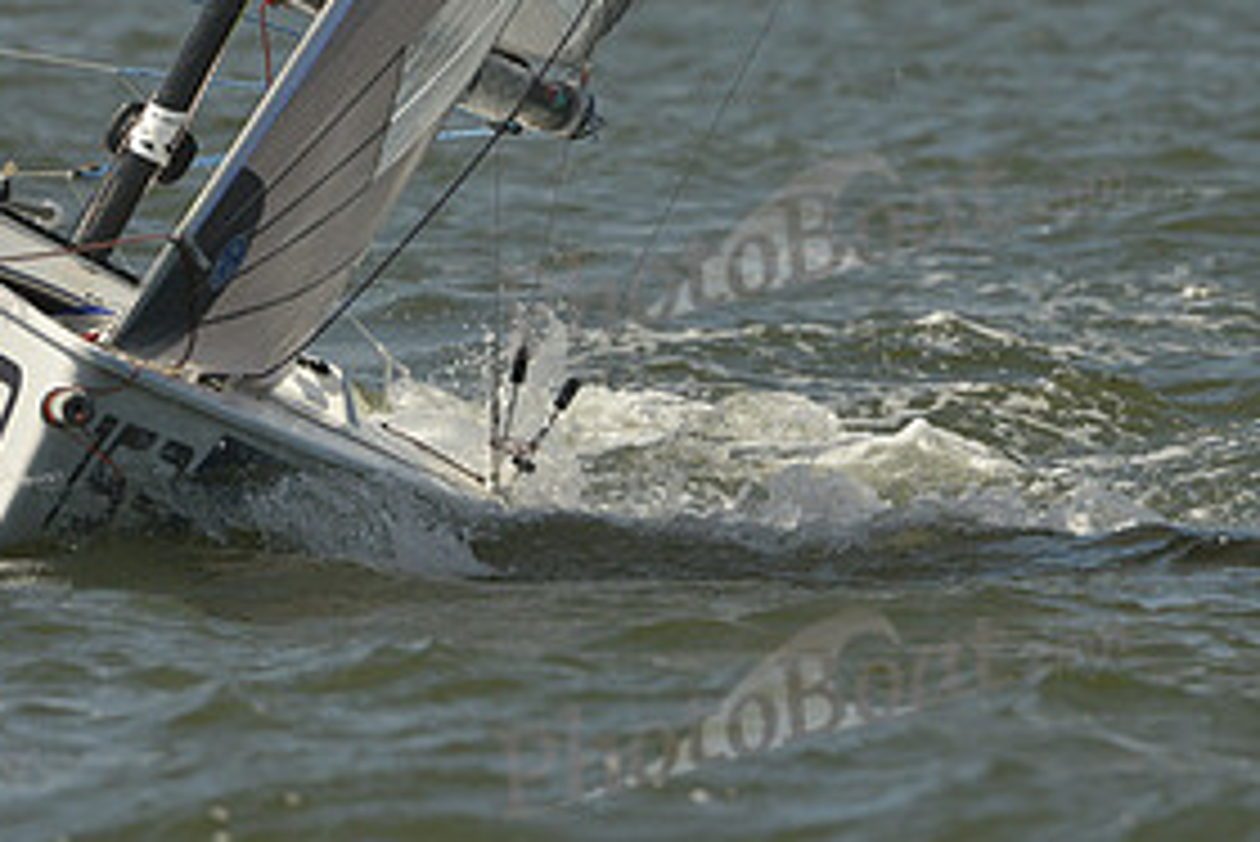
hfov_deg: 2.5
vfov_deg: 1.7
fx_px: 28994
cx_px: 266
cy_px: 74
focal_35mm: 828
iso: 280
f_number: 9
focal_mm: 400
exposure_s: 1/1250
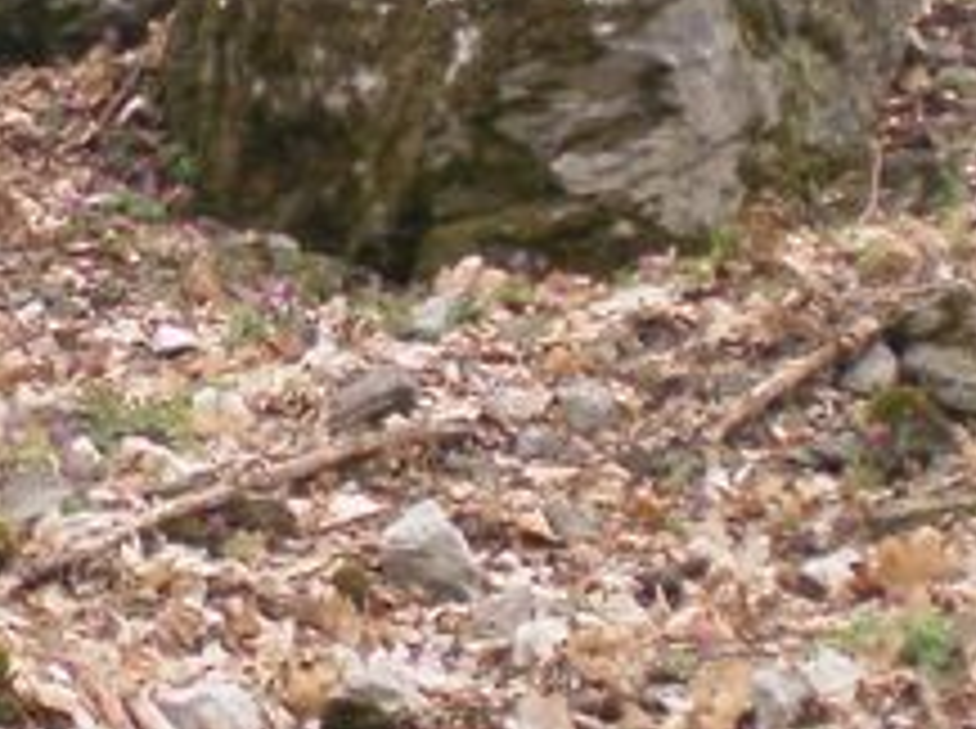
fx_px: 4898
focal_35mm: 174
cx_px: -9
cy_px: 104
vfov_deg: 8.5
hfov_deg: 11.3
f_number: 3.1
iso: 100
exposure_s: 1/250
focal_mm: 6.3
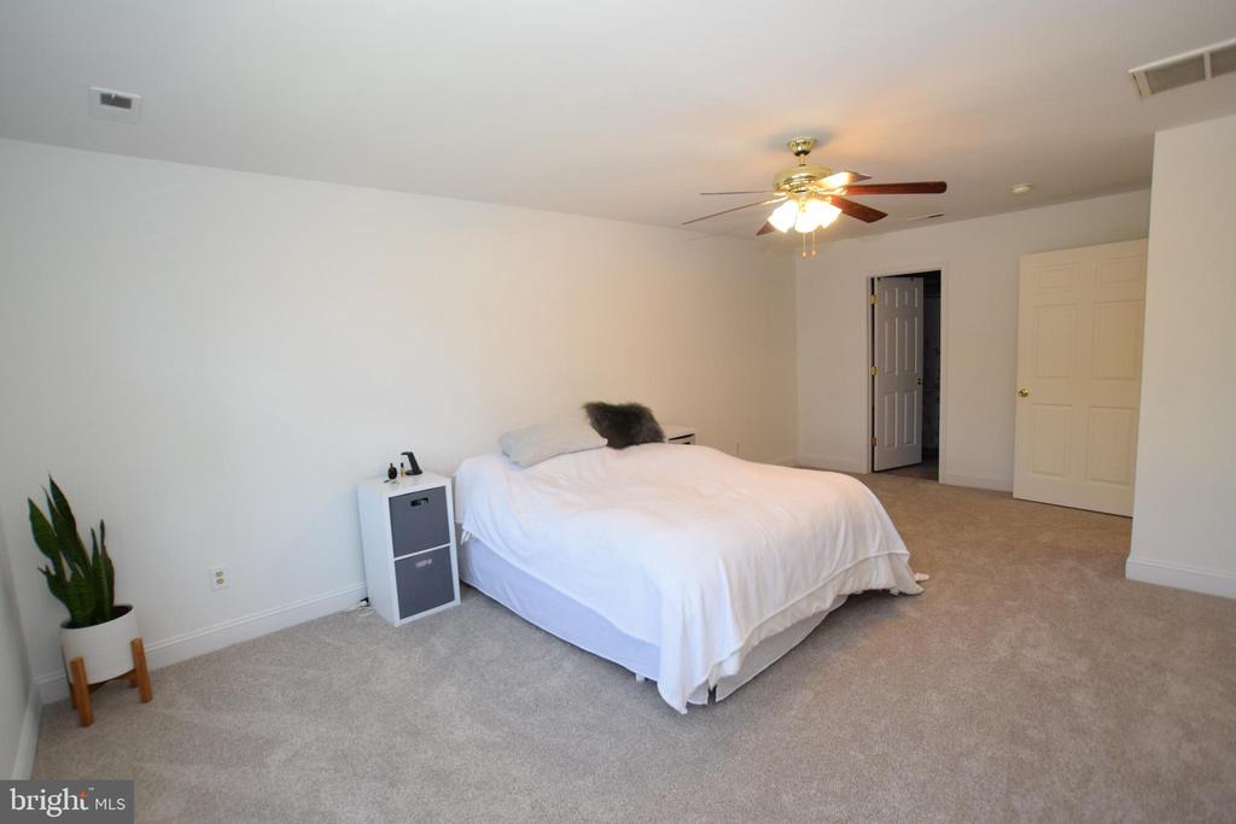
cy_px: 412
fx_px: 567
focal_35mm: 16
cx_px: 618
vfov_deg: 72.1
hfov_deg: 95.0
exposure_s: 1/125
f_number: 5.6
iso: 800
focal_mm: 11
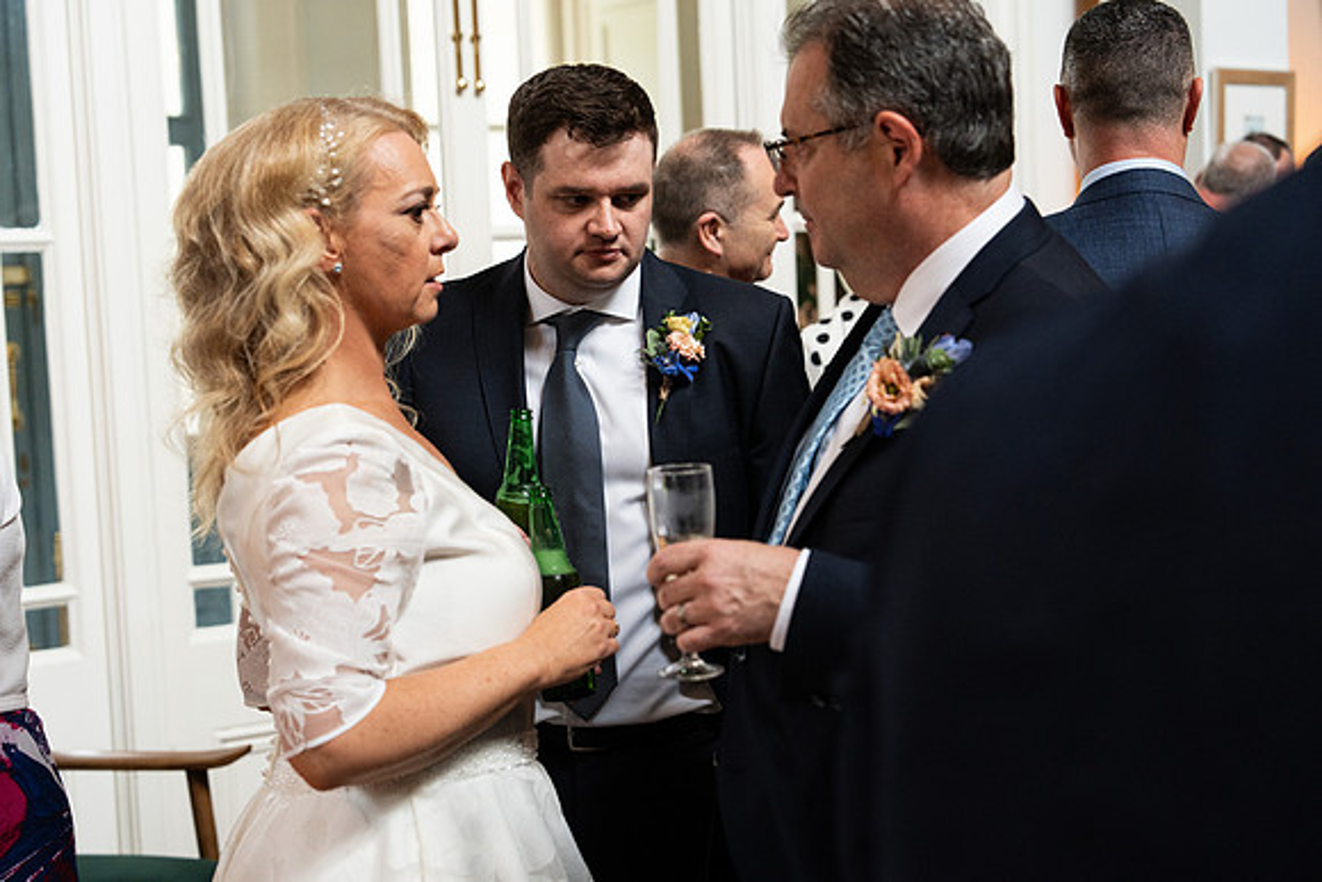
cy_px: 441
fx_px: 1983
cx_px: 661
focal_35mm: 54
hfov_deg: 36.9
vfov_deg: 25.1
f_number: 3.5
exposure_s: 1/200
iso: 3200
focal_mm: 54
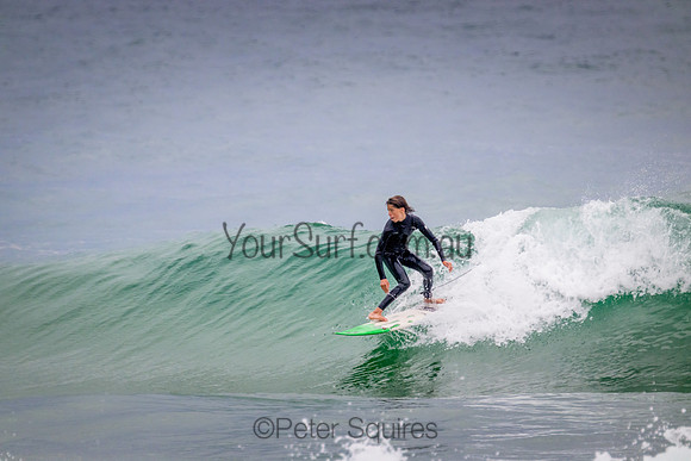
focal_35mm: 800
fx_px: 15358
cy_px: 230
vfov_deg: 1.7
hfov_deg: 2.6
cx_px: 346
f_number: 11
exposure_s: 1/1250
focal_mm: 800
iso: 2000
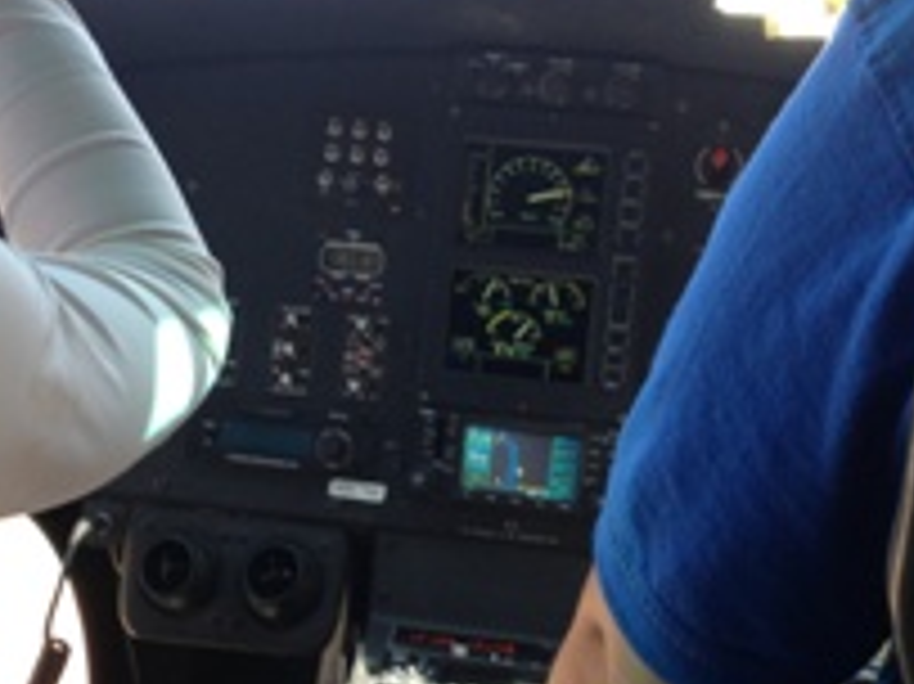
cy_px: 392
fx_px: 1821
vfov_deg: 21.3
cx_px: 392
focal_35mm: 69
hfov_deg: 28.1
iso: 50
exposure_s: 1/129
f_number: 2.4
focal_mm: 4.28
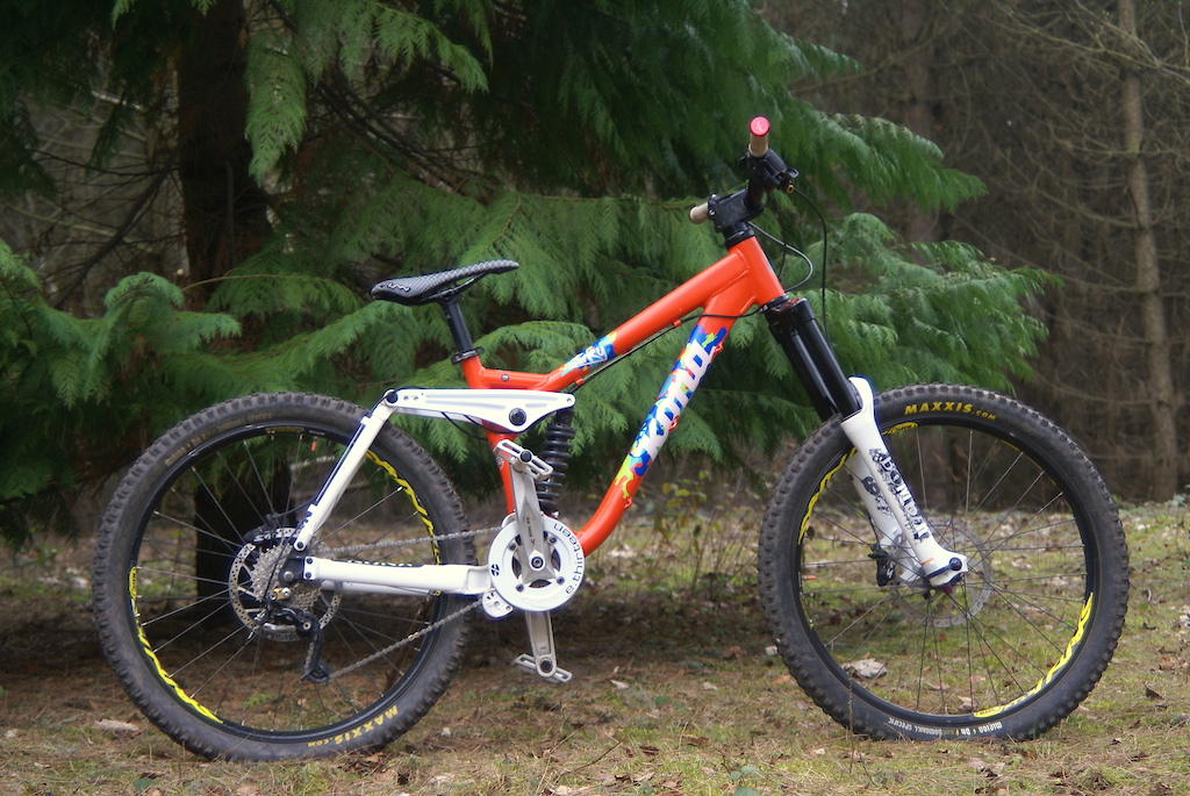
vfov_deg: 15.2
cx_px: 595
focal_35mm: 90
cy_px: 398
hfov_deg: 22.6
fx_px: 2978
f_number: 5
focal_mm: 60
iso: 200
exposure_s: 1/125
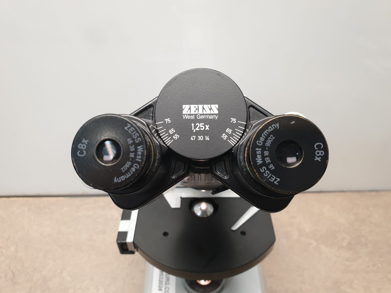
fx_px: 294
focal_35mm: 26
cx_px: 196
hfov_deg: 67.3
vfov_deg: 53.1
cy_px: 146
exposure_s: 1/50
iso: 125
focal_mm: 4.3
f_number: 2.4
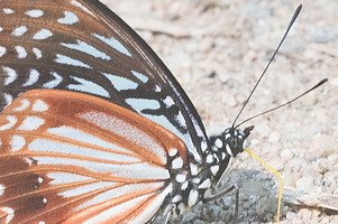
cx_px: 115
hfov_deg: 2.2
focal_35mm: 932
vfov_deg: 1.5
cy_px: 115
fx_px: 8741
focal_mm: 150
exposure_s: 1/160
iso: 1000
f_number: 13
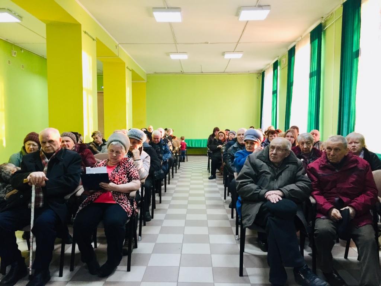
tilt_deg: -3.2
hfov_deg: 61.7
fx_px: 319
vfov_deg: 48.2
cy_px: 143
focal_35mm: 29
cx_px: 190
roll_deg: +0.1
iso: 160
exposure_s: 1/33
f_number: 2.2
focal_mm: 4.15
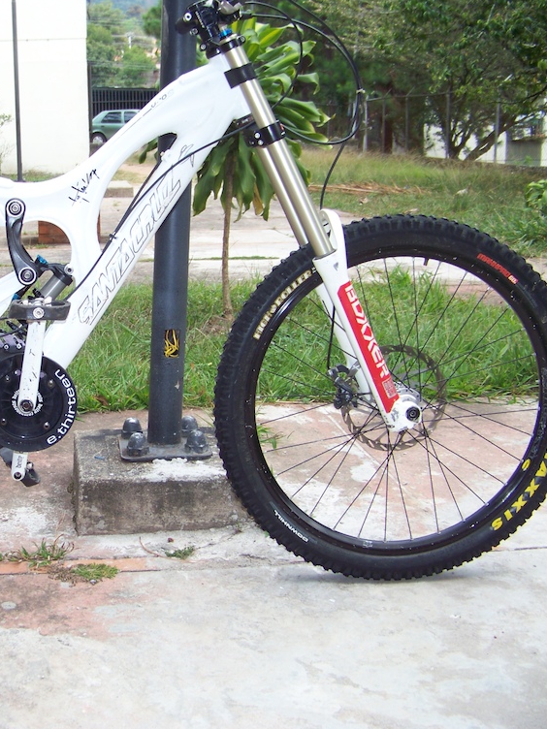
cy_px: 364
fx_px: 1032
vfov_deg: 38.9
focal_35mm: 49
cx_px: 72
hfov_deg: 28.7
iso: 69
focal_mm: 5.85
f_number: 2.8
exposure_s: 1/80
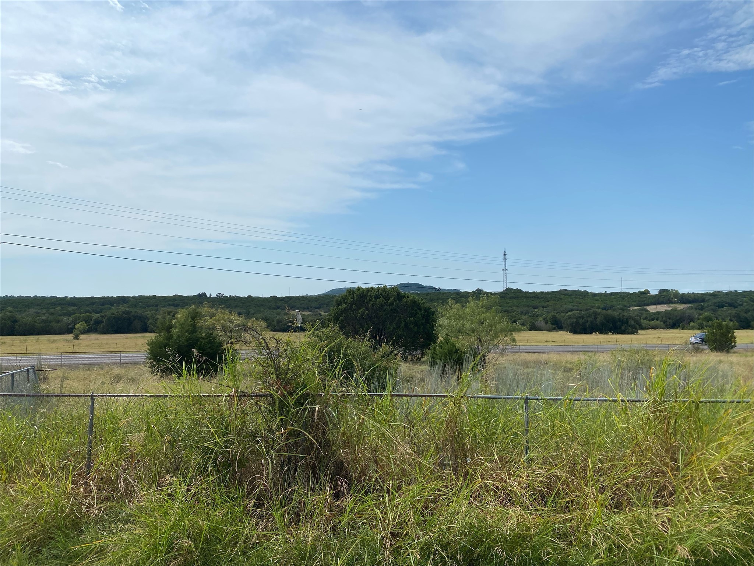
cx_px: 377
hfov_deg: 67.3
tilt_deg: +4.2
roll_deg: -2.7
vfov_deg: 53.1
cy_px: 283
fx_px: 566
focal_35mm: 26
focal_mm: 4.25
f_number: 1.8
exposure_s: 1/7194
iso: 32
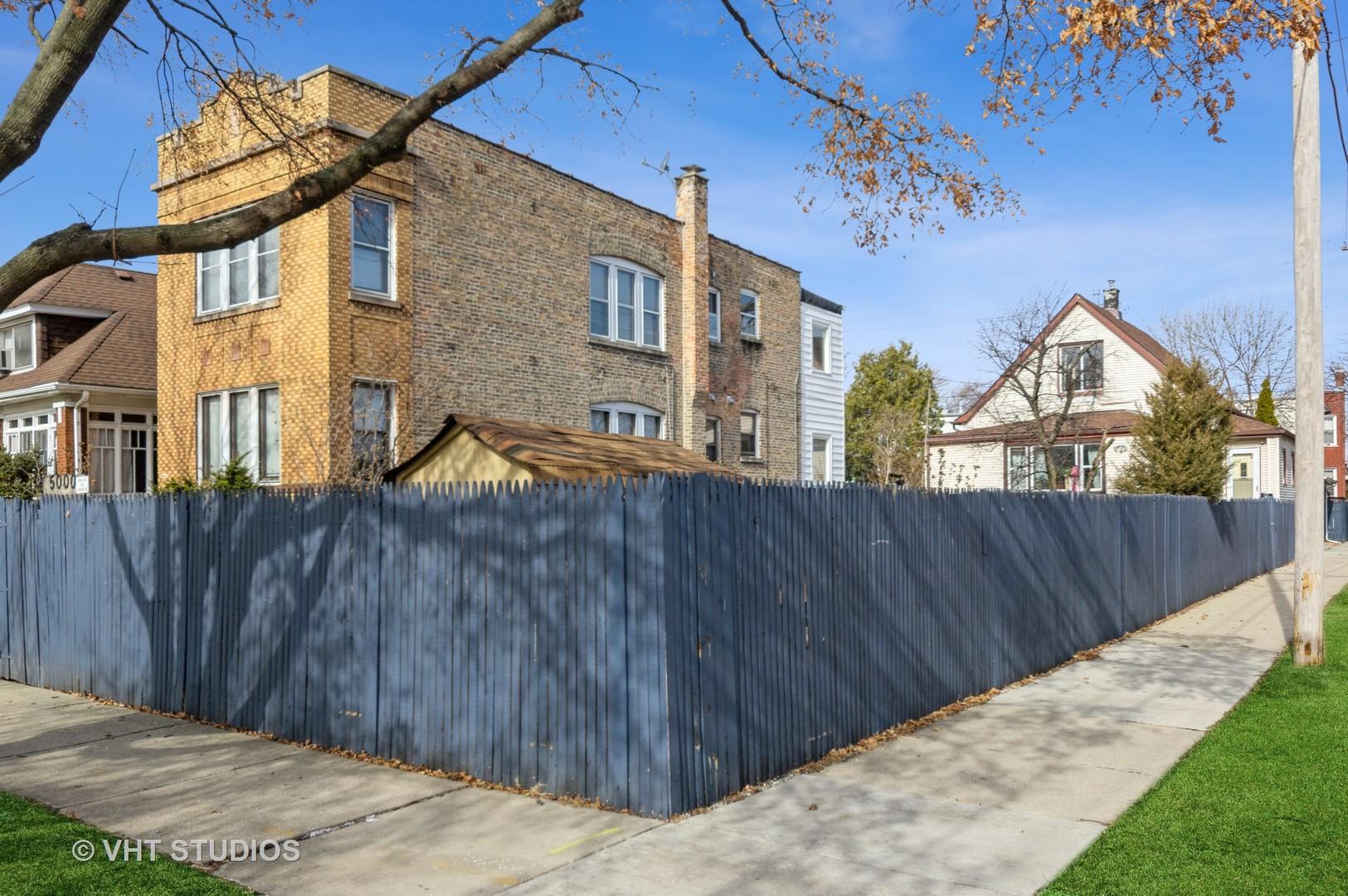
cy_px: 448
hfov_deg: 67.4
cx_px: 674
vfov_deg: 47.8
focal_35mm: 27
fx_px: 1010
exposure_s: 1/500
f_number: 11
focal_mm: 17.5
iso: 200
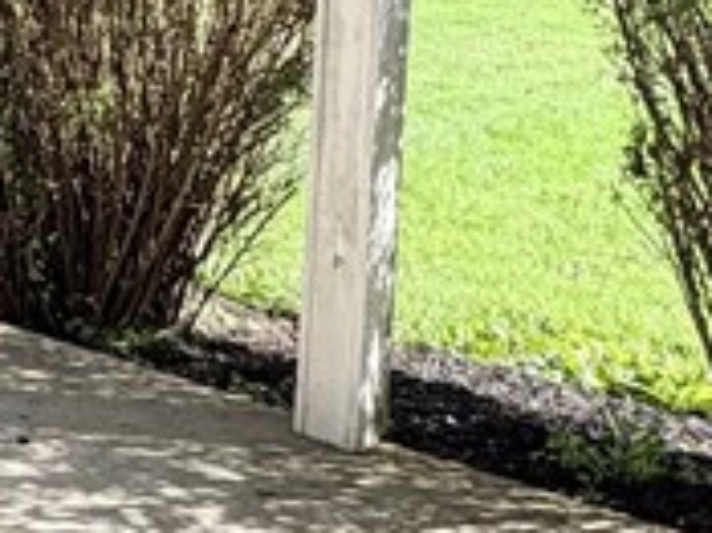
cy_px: -77
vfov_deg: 17.3
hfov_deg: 21.2
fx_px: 1685
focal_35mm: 82
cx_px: -260
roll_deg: -0.2
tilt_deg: -6.8
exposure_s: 1/502
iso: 40
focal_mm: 2.22
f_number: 2.2
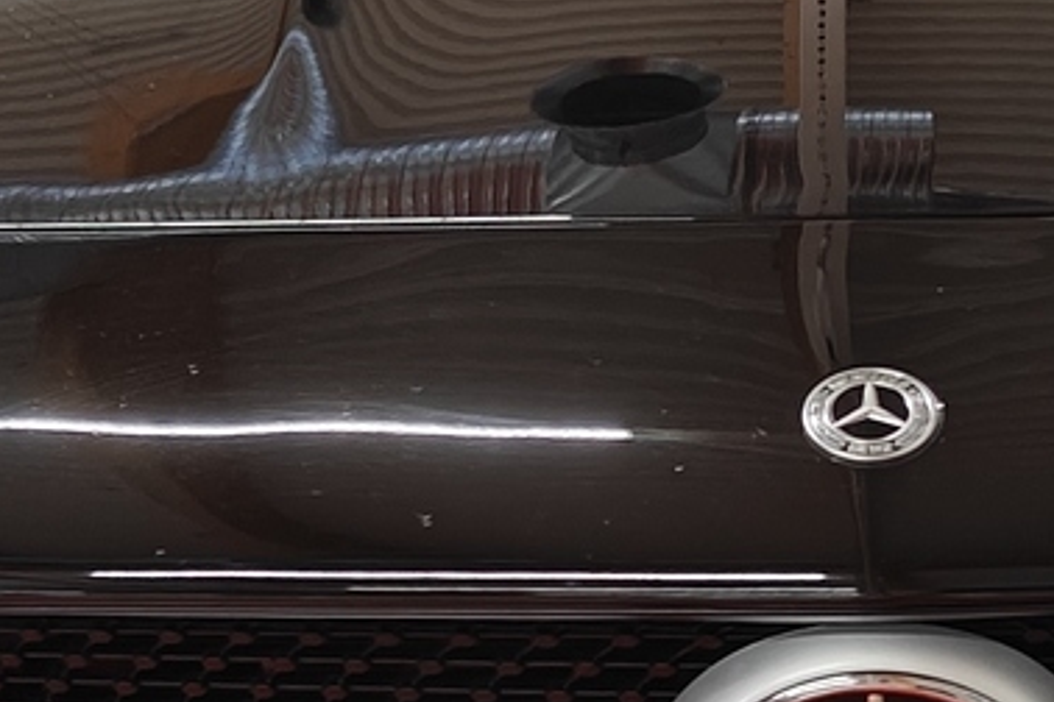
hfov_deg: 17.1
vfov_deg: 11.5
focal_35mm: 119
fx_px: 3484
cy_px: 351
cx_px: 864
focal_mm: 5.59
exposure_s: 1/50
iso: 80
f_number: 1.8
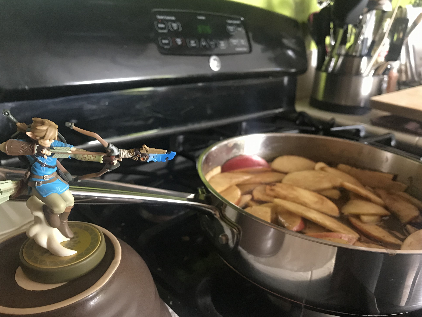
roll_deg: -4.4
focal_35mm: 29
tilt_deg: -20.6
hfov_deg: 61.7
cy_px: 159
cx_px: 213
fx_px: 354
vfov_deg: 48.2
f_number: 1.8
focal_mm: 3.99
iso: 100
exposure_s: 1/8
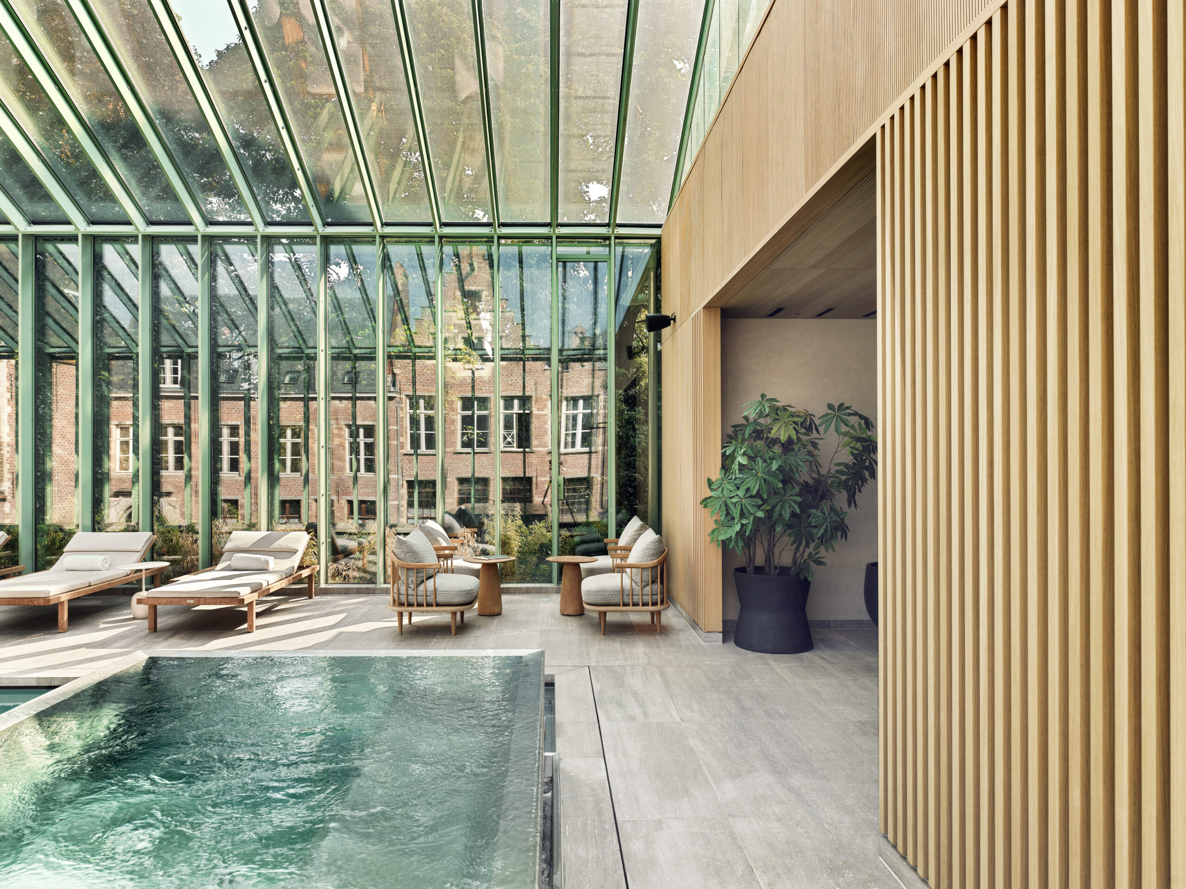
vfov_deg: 58.9
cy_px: 444
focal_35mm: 23
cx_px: 593
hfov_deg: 73.9
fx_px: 788
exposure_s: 1/45
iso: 200
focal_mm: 30
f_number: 11
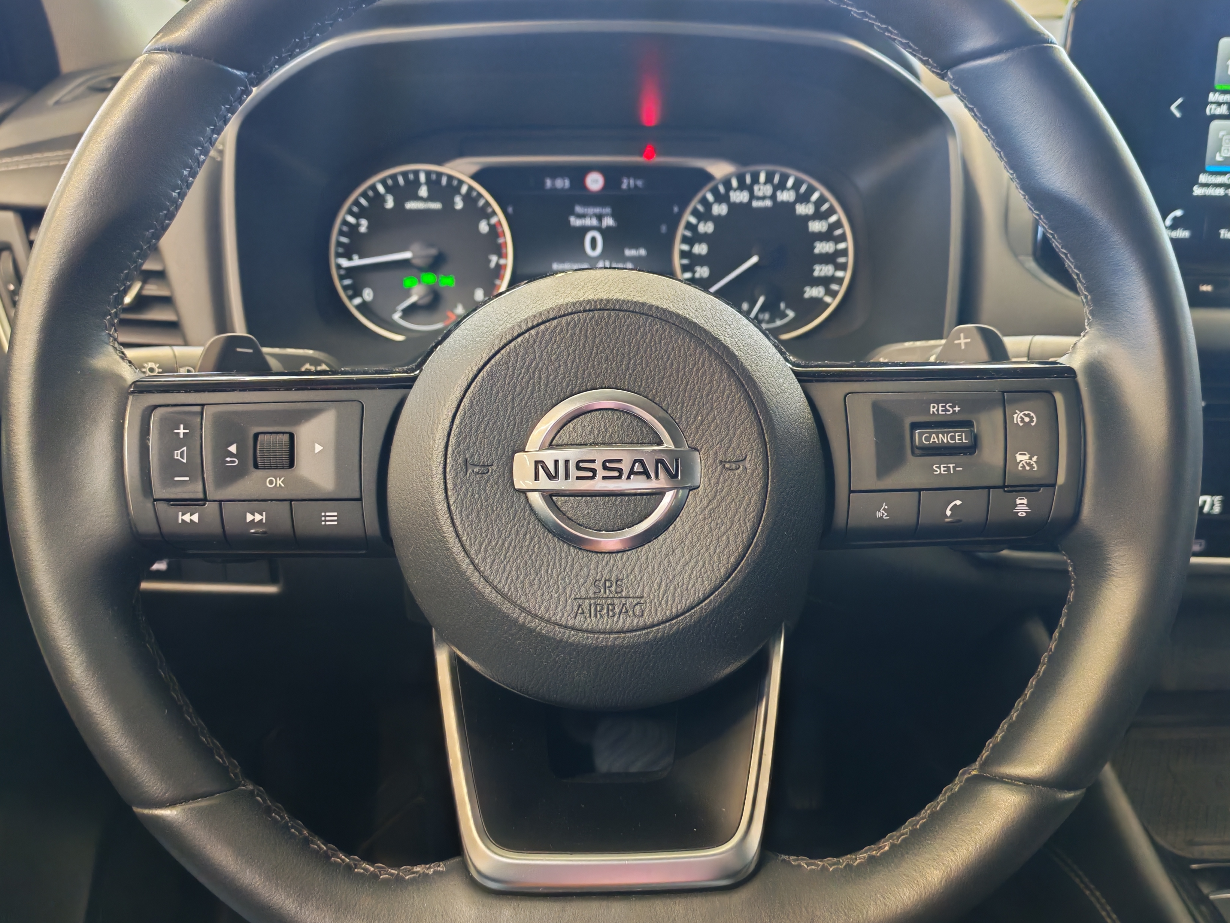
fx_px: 1137
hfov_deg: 56.8
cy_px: 462
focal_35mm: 32
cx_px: 615
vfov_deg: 44.2
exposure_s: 1/50
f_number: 1.9
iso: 1600
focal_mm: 6.12
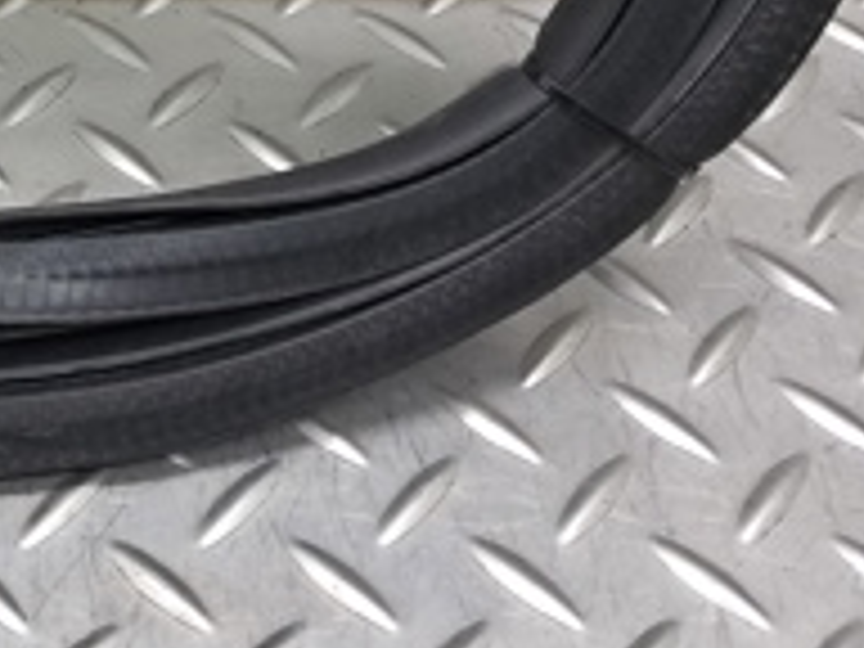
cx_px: -130
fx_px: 2246
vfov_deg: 15.1
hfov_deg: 20.6
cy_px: -344
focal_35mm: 90
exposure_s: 1/50
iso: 160
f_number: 1.8
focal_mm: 4
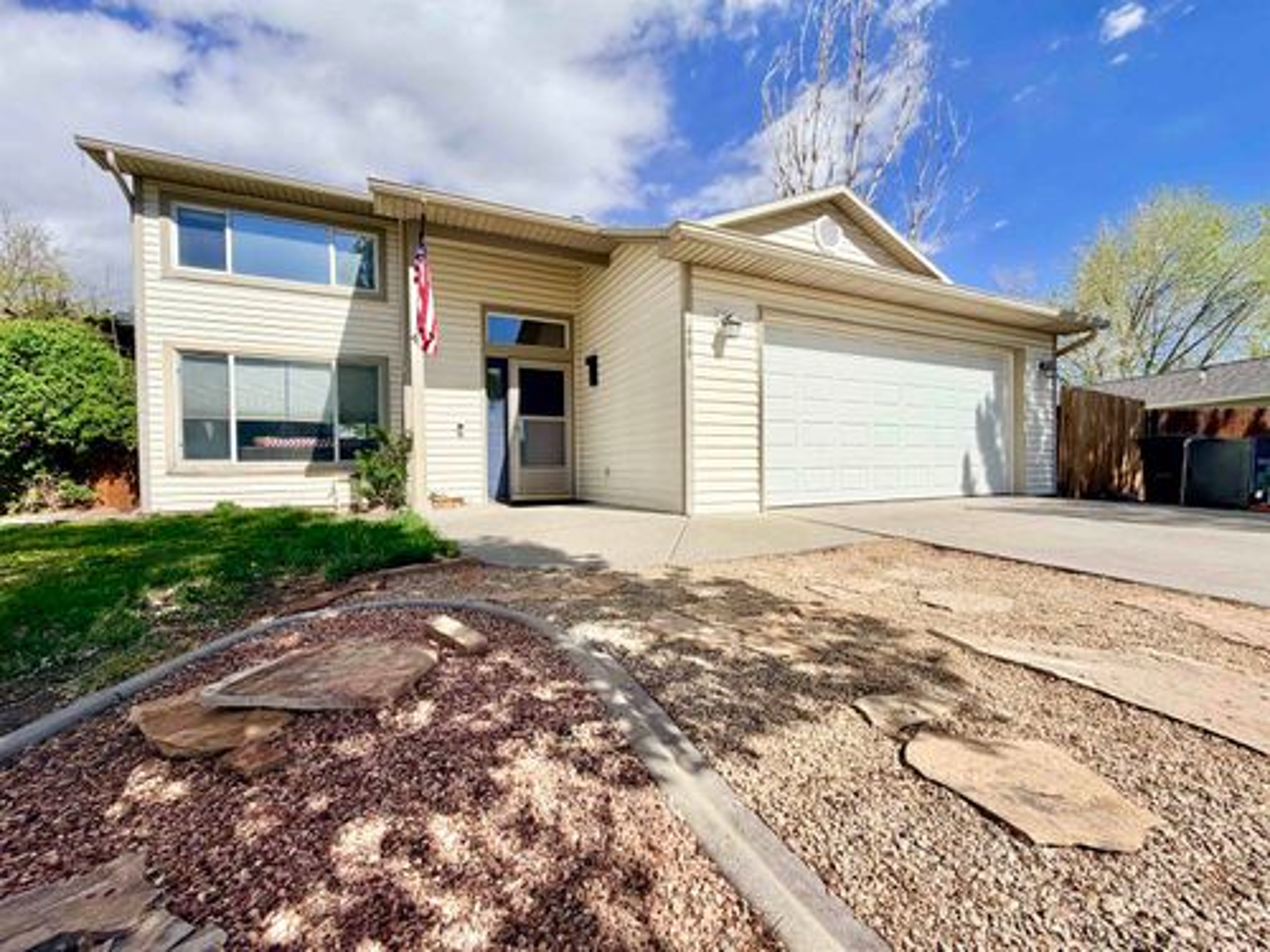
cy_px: 476
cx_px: 635
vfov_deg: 85.7
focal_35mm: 14
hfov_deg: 102.1
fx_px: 514
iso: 20
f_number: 2.2
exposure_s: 1/1211
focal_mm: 2.22
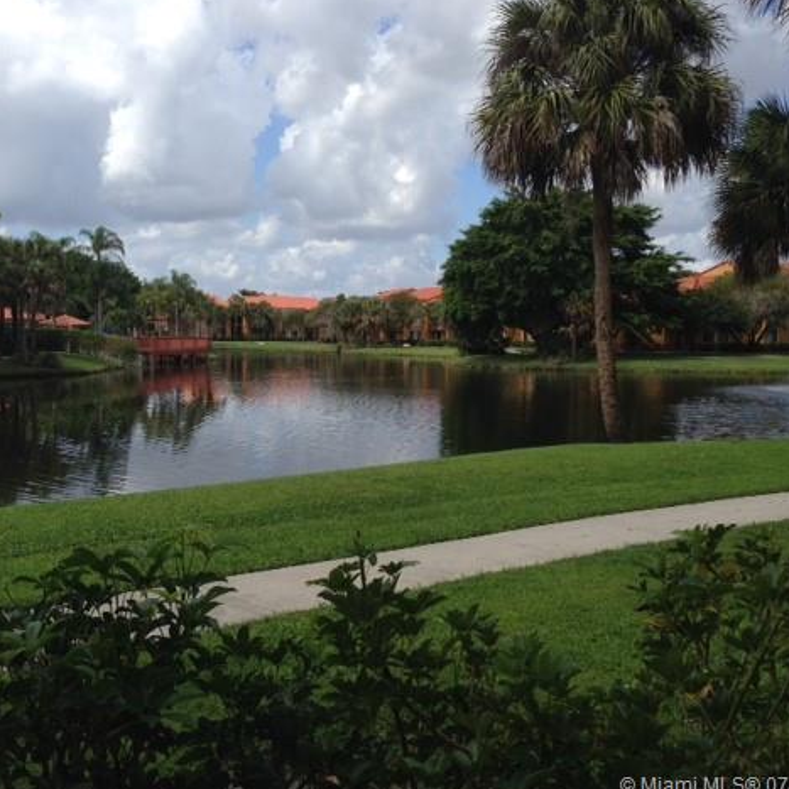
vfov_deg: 41.9
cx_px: 309
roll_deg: +0.1
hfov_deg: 41.6
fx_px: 1031
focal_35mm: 40
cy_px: 395
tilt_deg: -5.4
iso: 50
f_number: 2.4
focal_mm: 4.12
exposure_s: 1/1748
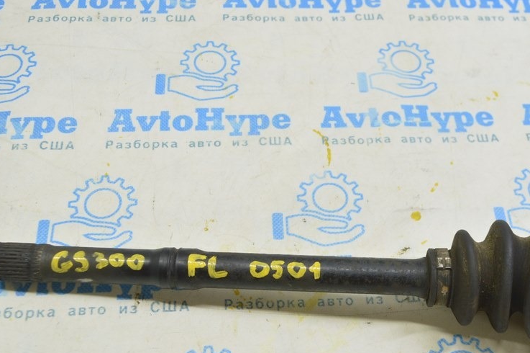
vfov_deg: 26.7
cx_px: 306
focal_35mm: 50
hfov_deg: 39.5
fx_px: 735
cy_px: 245
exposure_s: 1/20
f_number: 5.6
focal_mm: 24
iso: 400
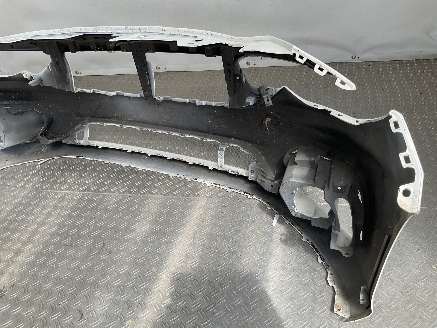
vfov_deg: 48.2
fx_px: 366
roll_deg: +8.0
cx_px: 218
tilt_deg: -36.3
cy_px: 164
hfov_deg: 61.7
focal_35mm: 29
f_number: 1.8
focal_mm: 3
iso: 16
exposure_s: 1/394
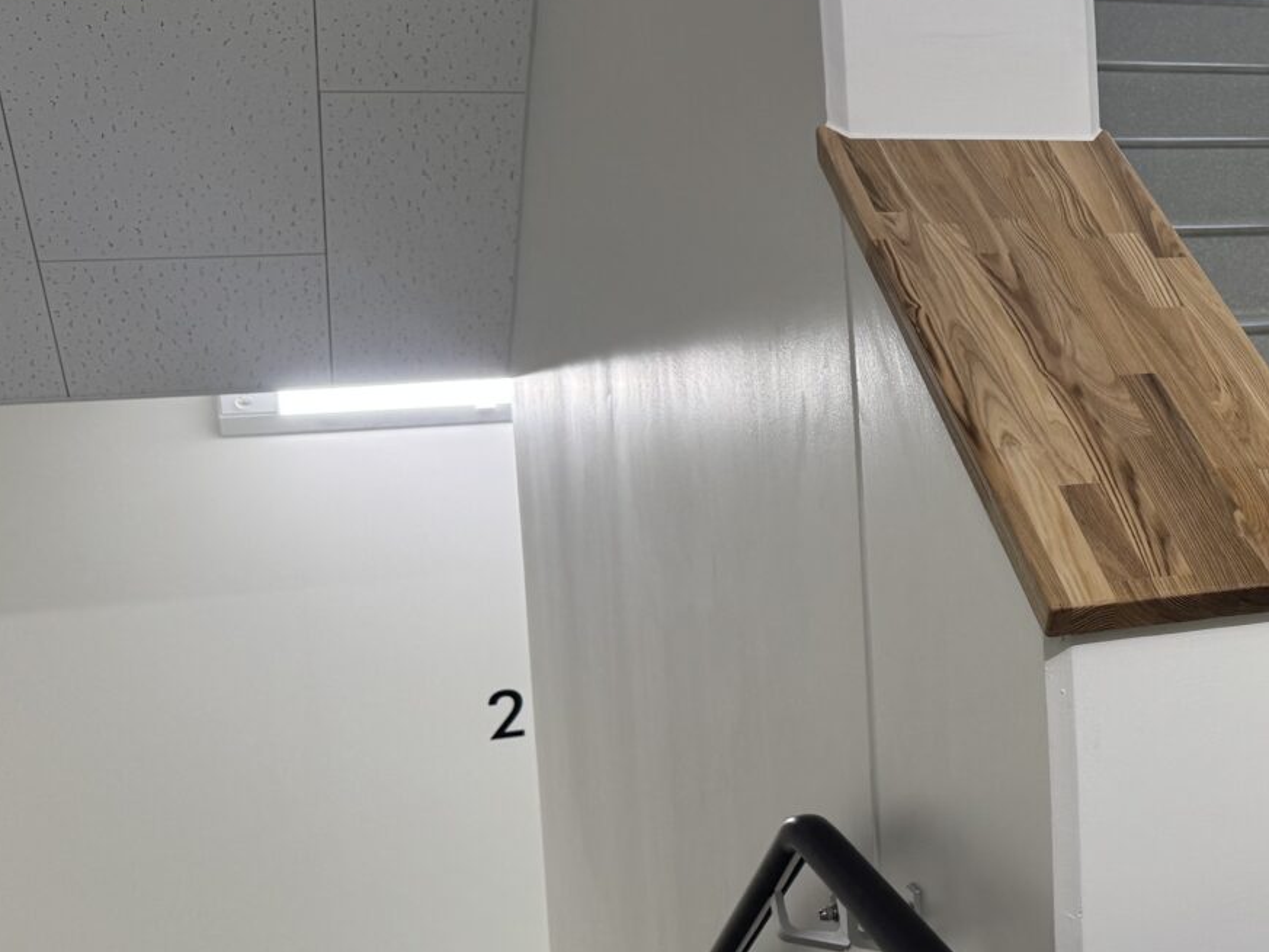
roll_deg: +2.4
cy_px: 464
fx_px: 2017
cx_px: 1374
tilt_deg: -5.3
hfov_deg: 31.3
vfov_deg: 26.6
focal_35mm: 55
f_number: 1.78
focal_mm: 6.76
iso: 125
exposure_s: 1/121
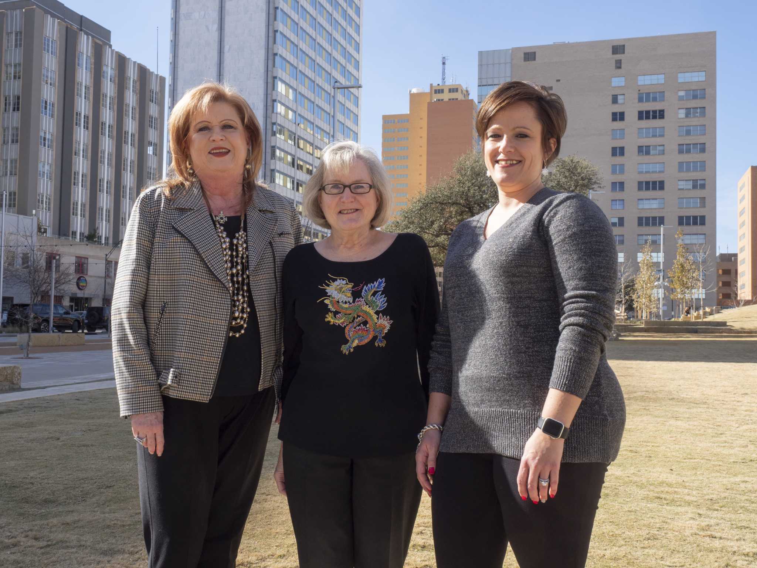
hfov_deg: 49.0
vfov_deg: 37.7
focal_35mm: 38
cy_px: 284
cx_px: 378
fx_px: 831
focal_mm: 19
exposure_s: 1/250
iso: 200
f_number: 9
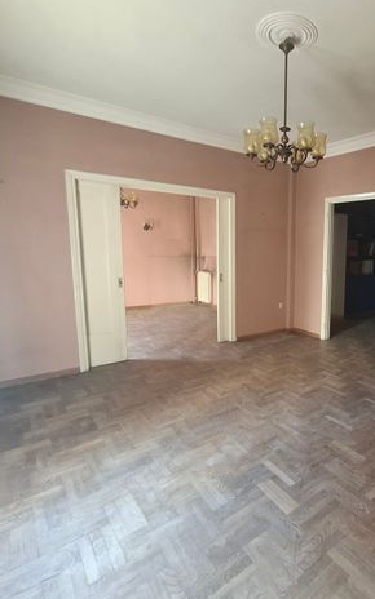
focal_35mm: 19
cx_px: 300
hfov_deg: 57.6
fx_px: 311
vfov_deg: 88.0
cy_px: 296
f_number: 2.2
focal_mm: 1.74
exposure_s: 1/40
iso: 125
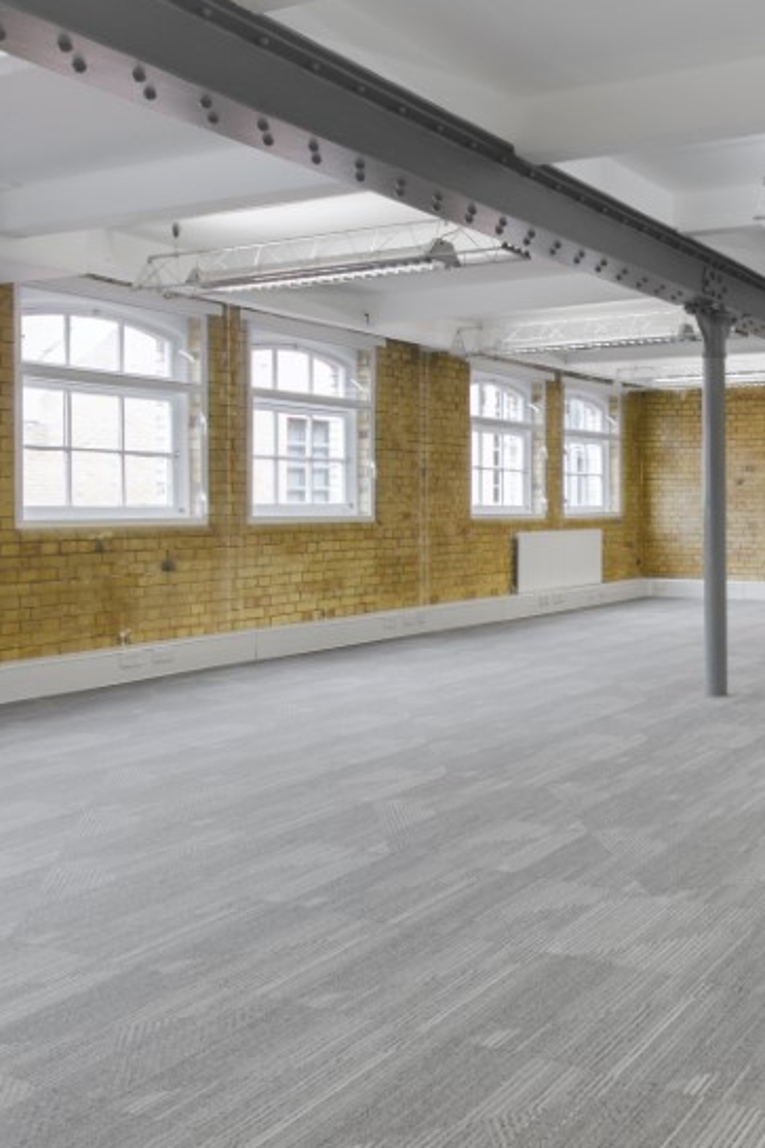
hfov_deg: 35.2
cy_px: 482
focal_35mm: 35
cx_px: 710
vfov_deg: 54.1
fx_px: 1118
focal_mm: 11
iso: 100
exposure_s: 1/6
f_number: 8
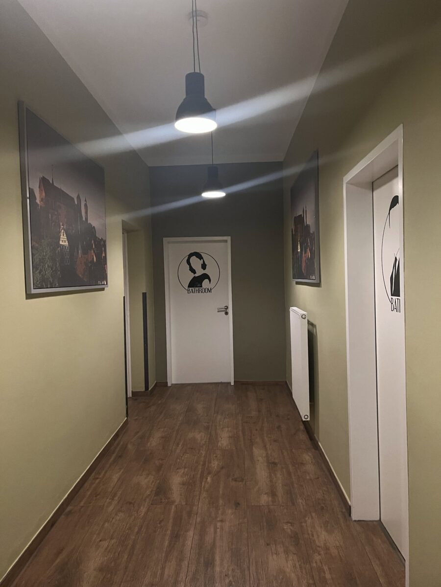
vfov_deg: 67.3
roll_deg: +1.4
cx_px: 220
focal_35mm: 26
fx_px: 442
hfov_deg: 53.1
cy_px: 294
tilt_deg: -1.0
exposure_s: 1/25
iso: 500
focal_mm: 5.1
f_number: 1.6
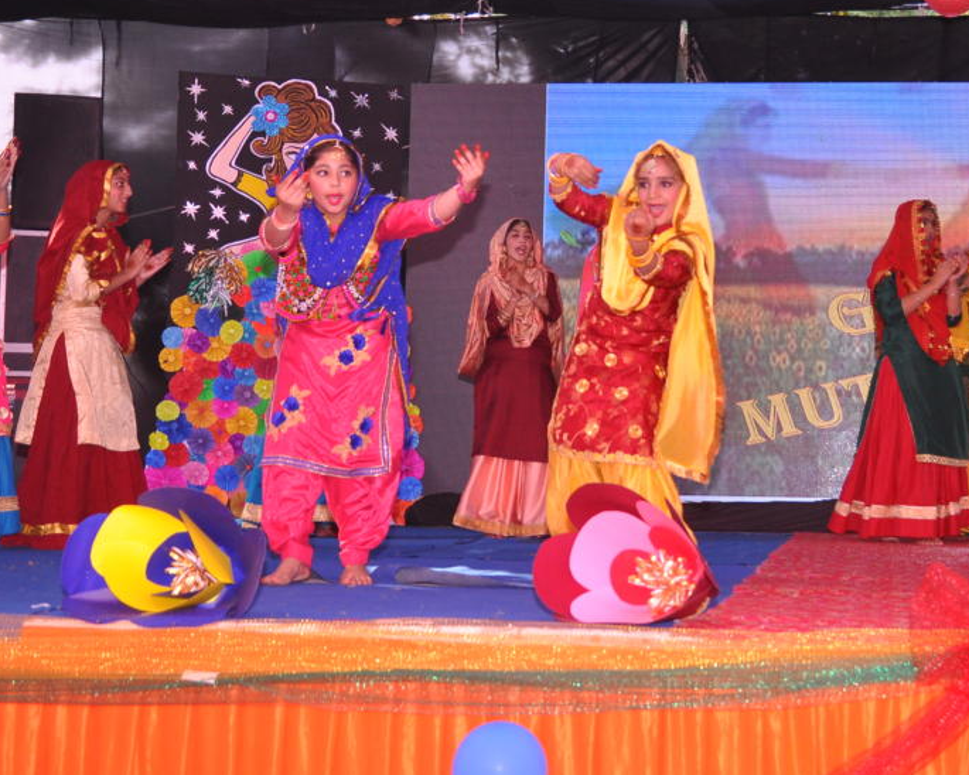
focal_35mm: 69
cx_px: 707
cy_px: 316
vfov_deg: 22.1
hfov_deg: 27.2
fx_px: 1979
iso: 640
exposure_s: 1/125
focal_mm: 28
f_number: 5.6
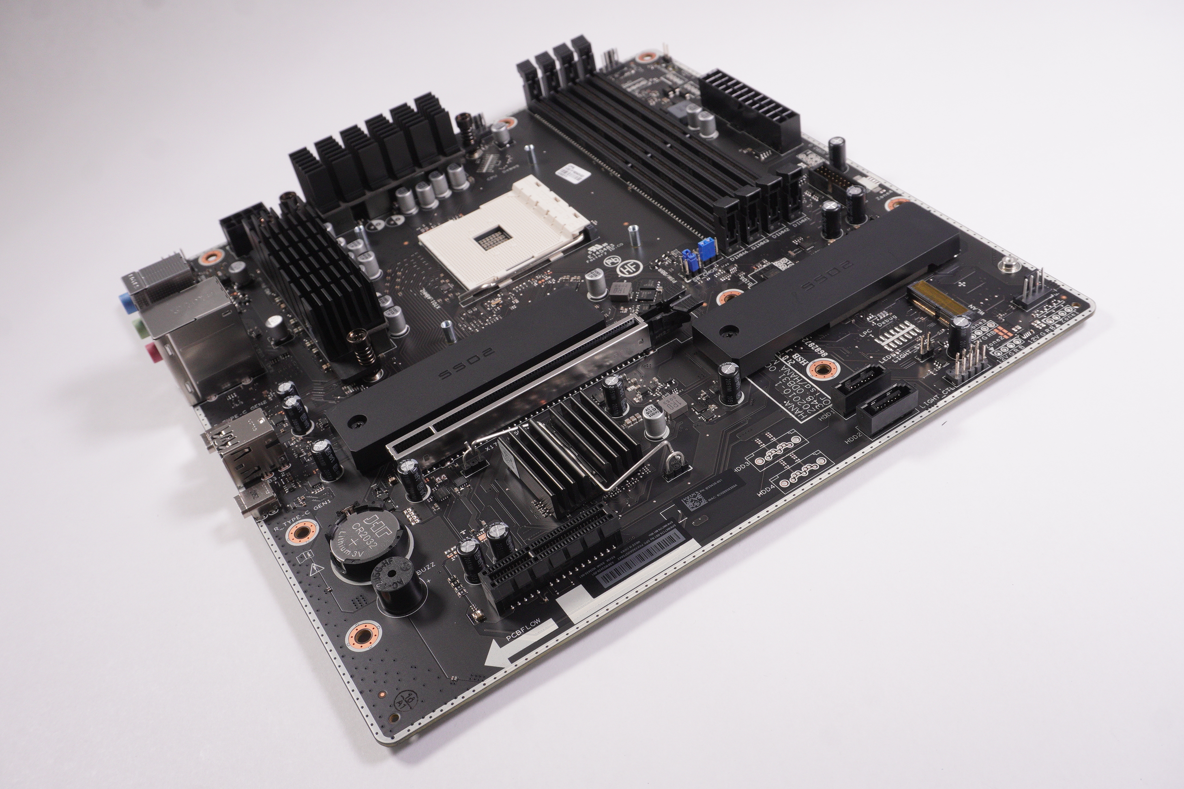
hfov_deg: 53.8
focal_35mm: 36
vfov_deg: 37.3
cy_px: 393
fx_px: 1168
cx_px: 586
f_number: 9
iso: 800
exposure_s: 1/250
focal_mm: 23
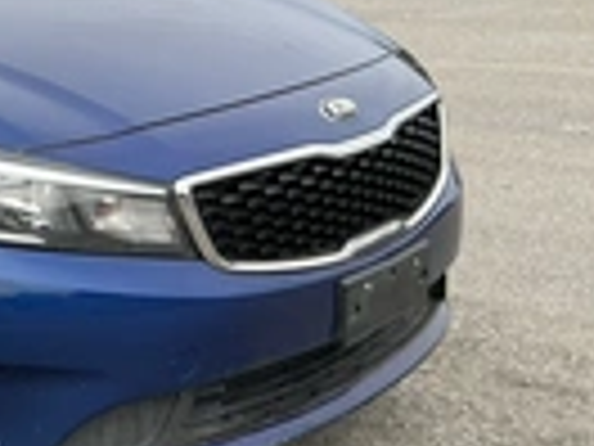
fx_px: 1459
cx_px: -274
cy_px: 135
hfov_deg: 20.1
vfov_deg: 17.3
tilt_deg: -11.2
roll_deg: +3.1
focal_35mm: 85
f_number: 1.8
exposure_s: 1/1076
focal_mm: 3
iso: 25
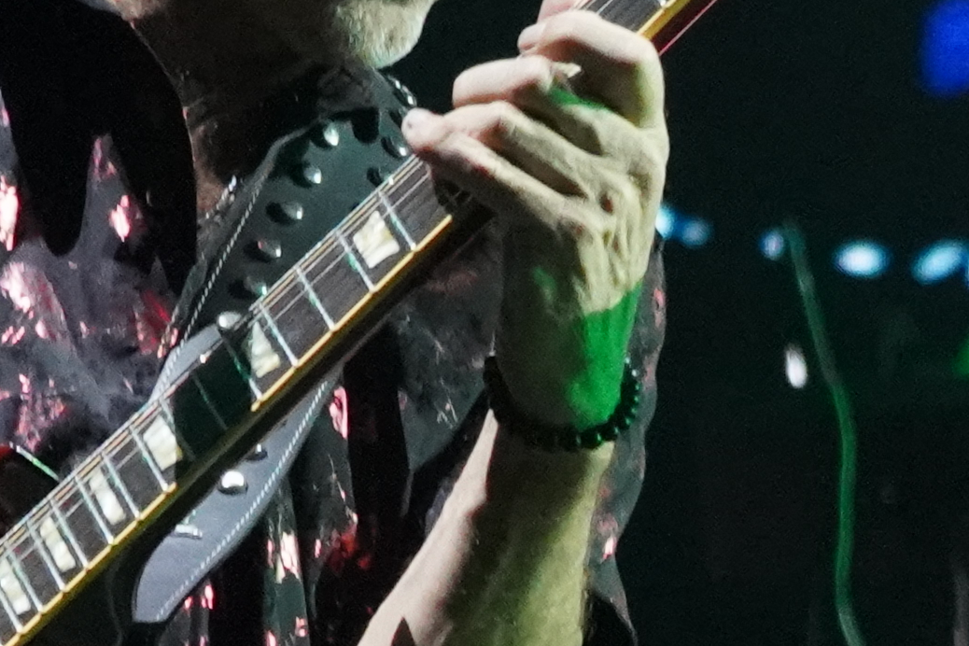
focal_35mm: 341
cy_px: 1087
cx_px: 1337
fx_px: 9178
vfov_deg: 4.0
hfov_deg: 6.0
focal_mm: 59
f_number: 5
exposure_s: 1/160
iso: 12800
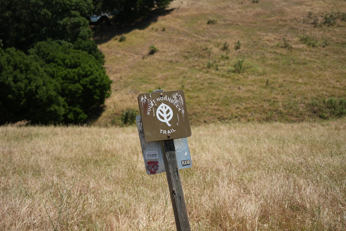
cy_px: 116
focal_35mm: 53
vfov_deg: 25.5
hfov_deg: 37.5
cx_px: 173
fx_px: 509
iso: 400
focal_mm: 53
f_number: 4.5
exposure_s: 1/2500
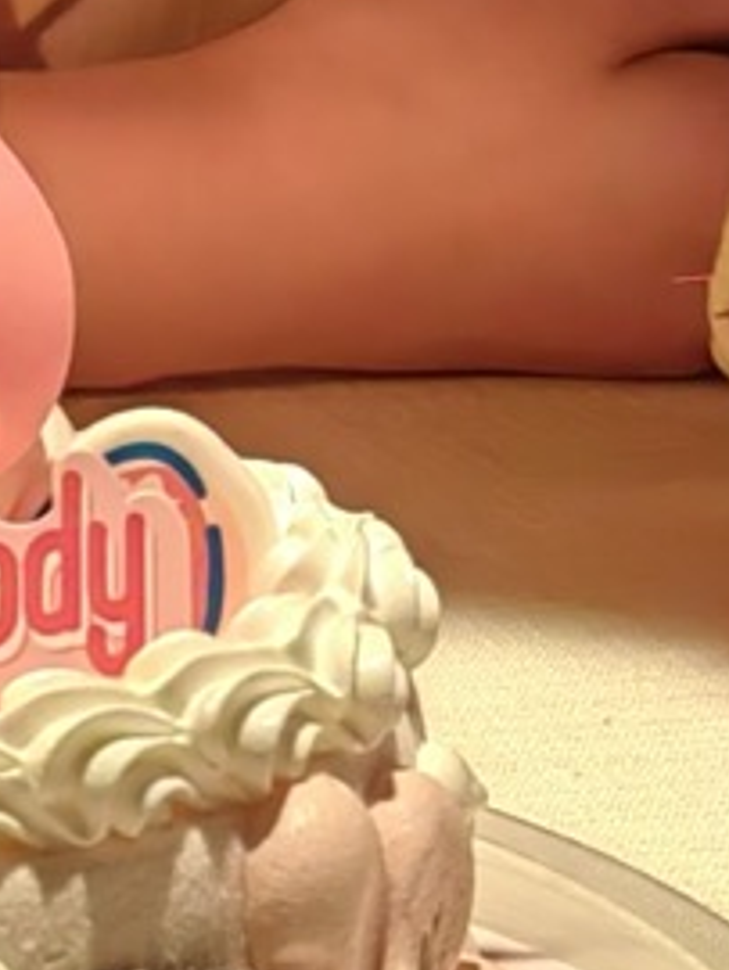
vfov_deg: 11.0
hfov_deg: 9.1
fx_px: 4486
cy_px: -1081
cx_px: -259
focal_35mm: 160
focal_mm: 5.52
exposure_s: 1/100
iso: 800
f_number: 1.9
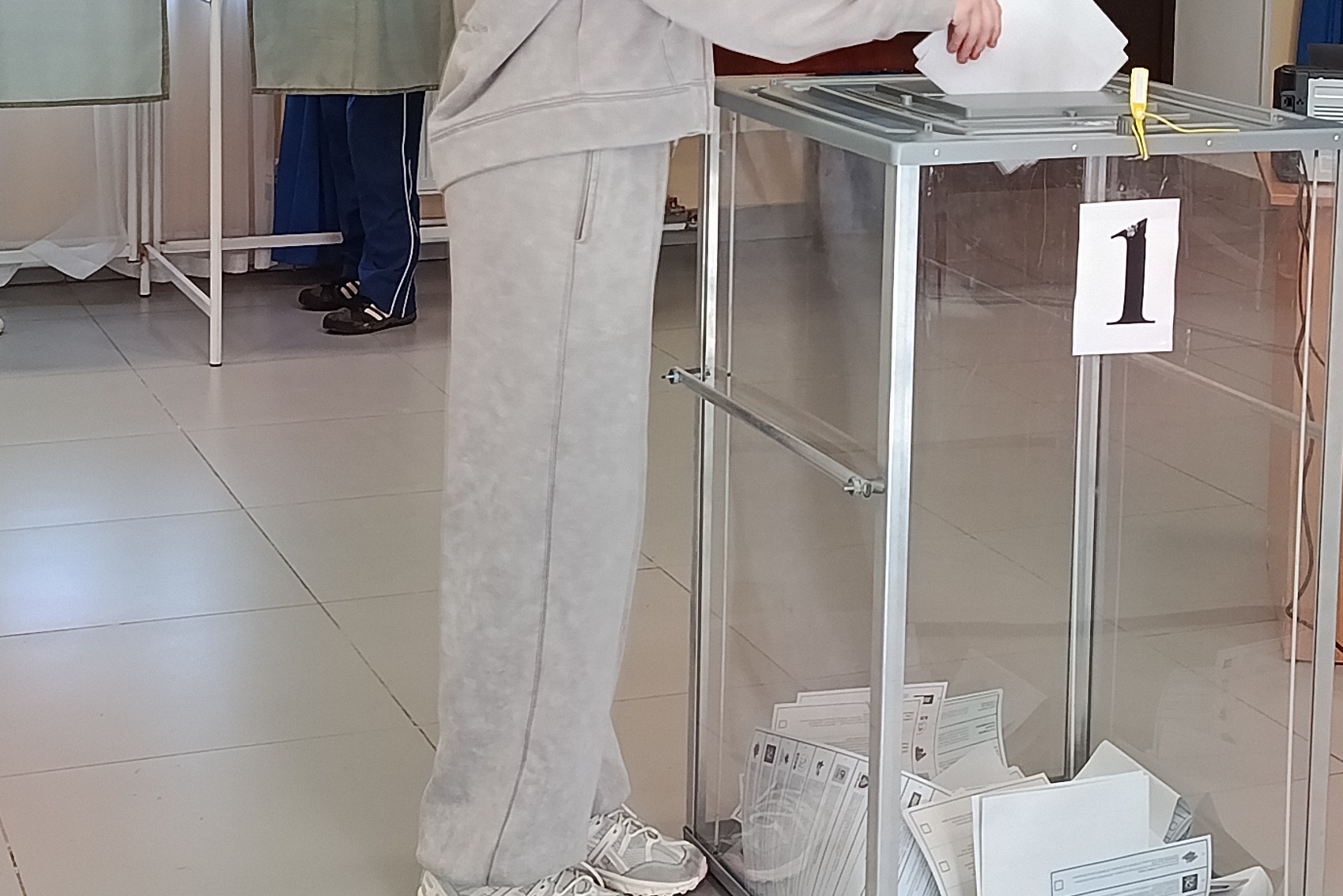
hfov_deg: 28.4
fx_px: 2649
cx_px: 743
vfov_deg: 18.8
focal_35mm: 71
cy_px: 44
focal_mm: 5.24
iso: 695
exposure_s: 1/100
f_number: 1.7
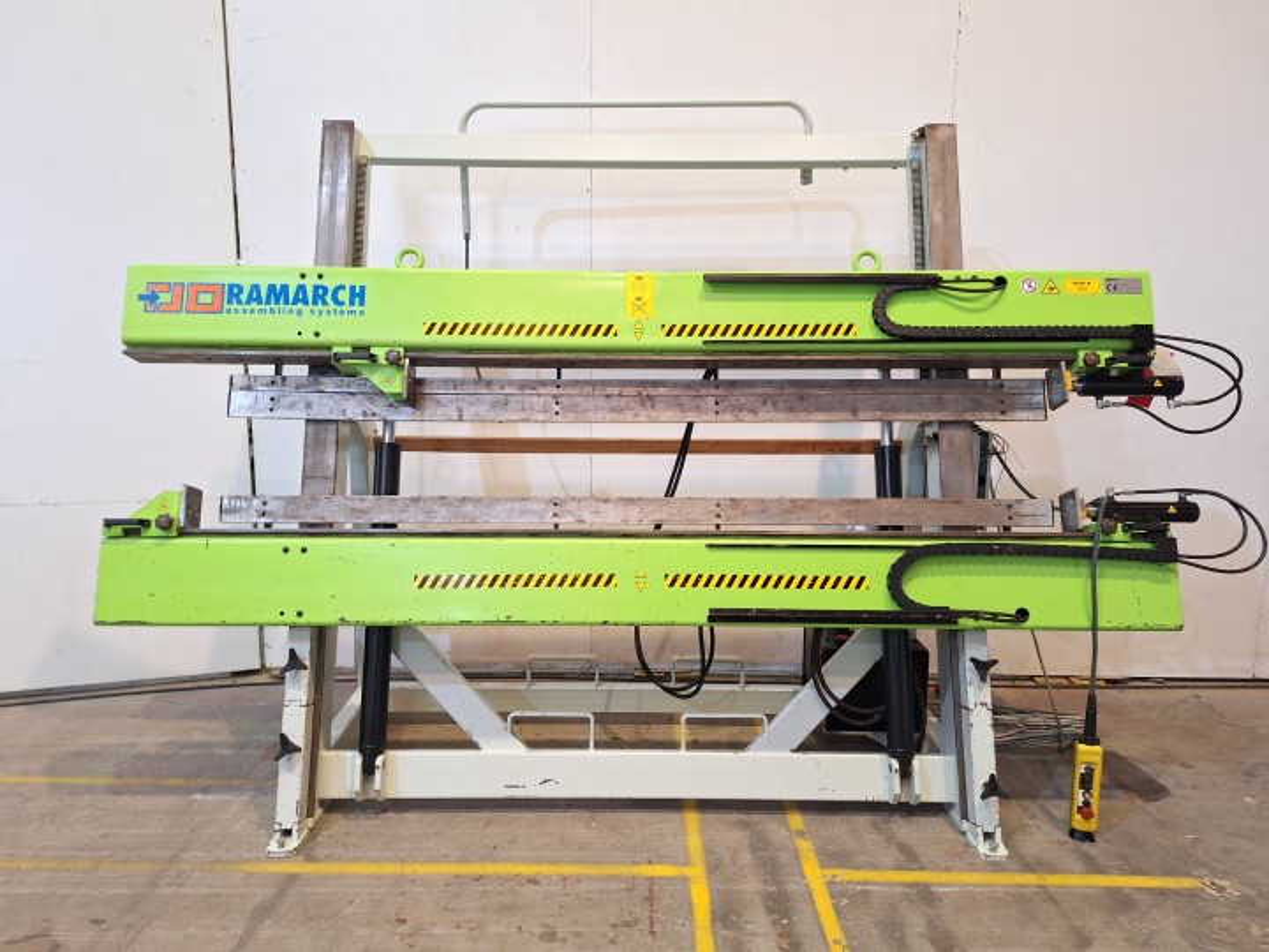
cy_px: 476
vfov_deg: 58.9
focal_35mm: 23
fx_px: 843
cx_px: 634
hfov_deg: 73.9
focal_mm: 5.54
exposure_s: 1/50
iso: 200
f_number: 1.8
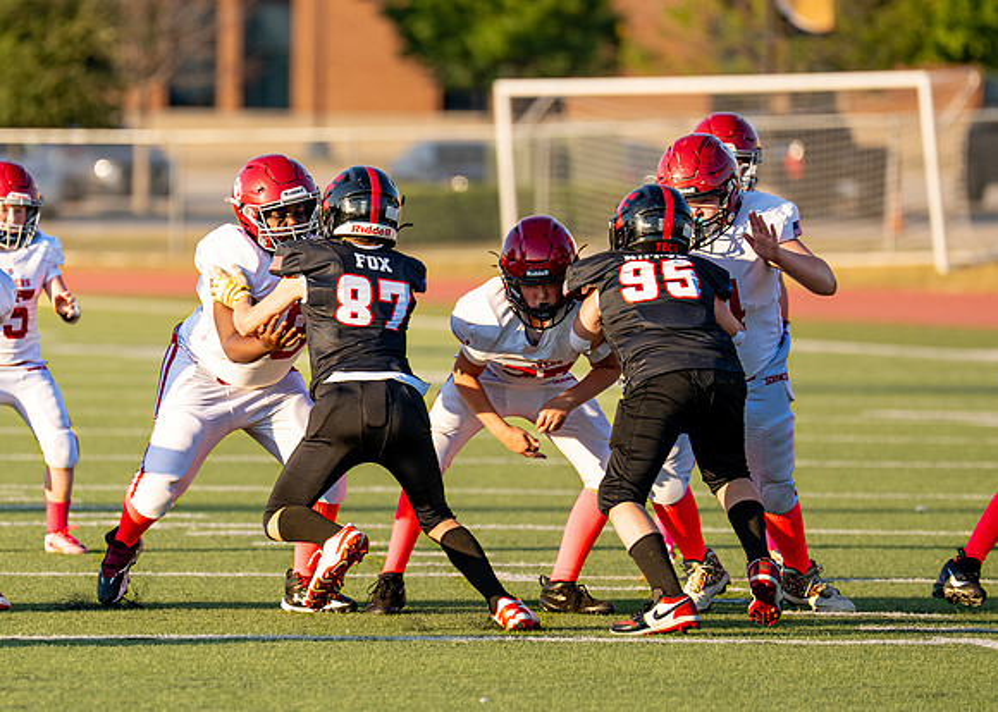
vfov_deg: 3.9
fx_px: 10409
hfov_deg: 5.5
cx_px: 290
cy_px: 384
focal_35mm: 367
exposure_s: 1/1250
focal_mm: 200
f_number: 2.8
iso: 100
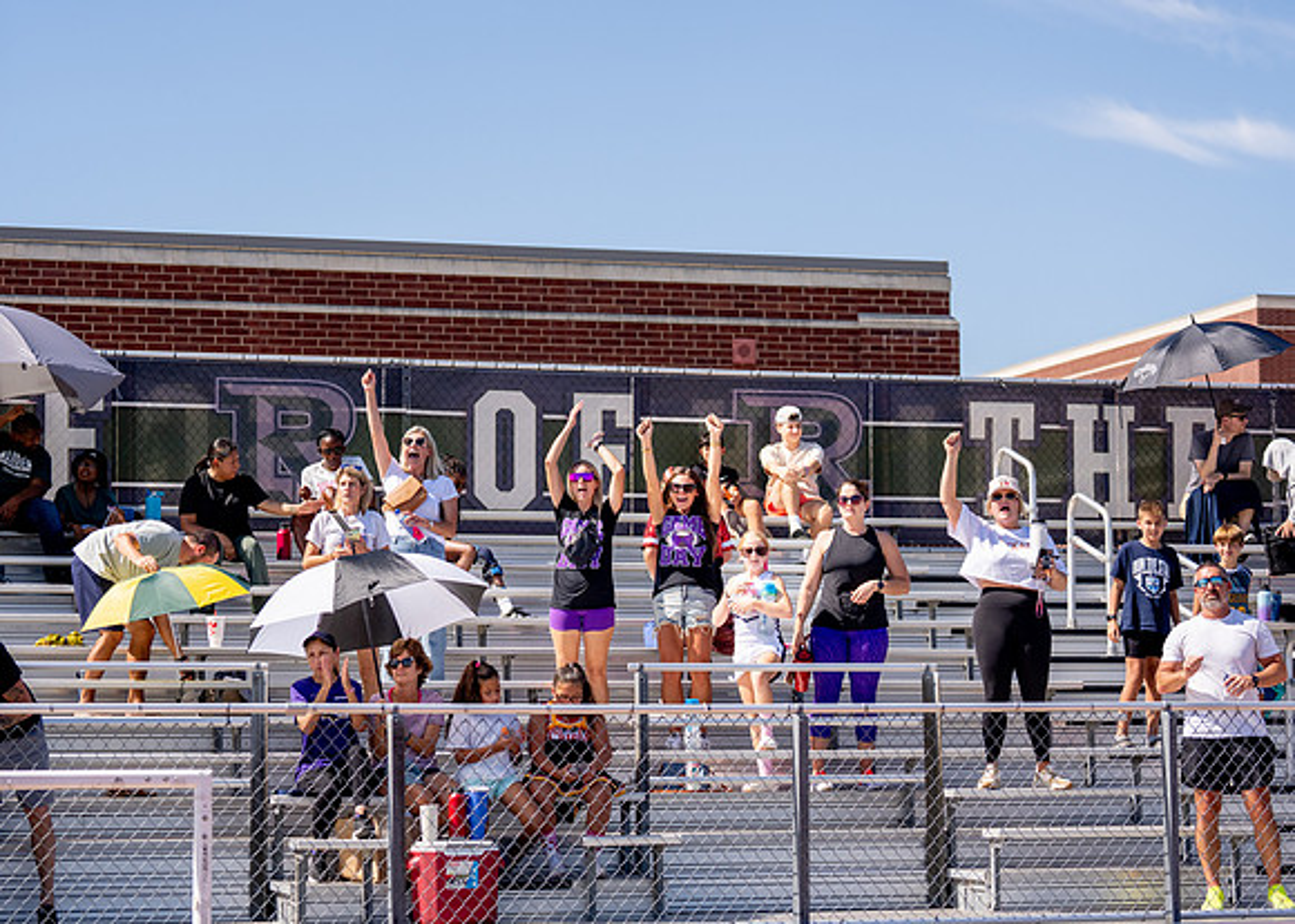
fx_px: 3208
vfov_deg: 16.4
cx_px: 657
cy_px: 545
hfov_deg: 22.8
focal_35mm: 87
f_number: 2.8
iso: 250
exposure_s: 1/5000
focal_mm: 70
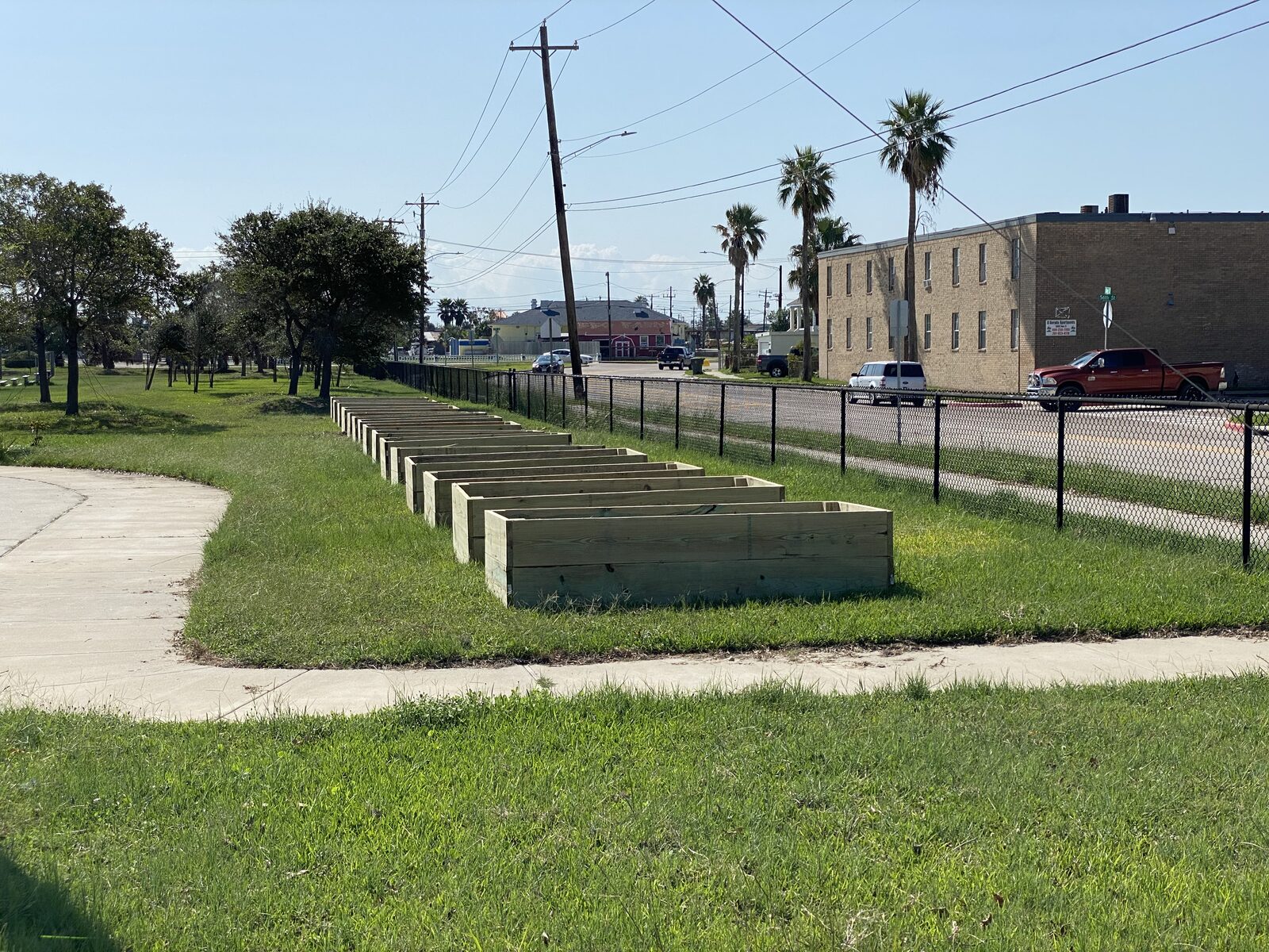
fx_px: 1906
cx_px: 634
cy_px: 476
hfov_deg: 36.8
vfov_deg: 28.0
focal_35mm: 52
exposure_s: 1/3425
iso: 25
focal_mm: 6
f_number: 2
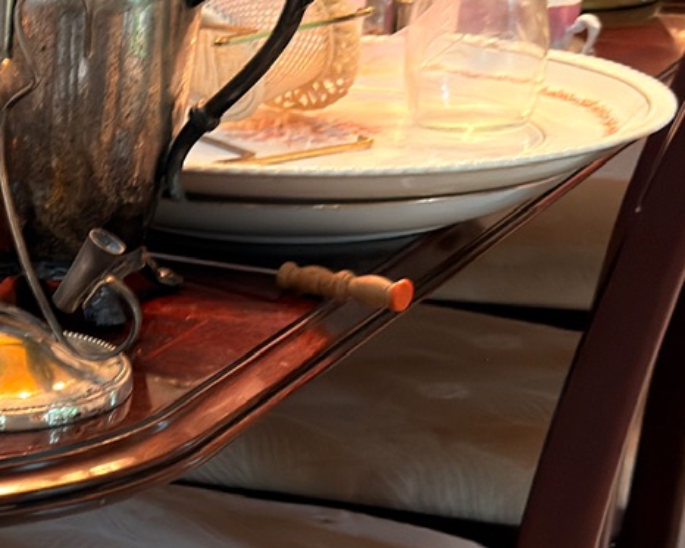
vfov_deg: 14.6
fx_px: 2089
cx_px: -284
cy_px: 580
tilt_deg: -19.9
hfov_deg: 17.1
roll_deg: +6.0
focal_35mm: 103
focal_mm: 6.76
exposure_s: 1/30
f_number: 1.78
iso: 500
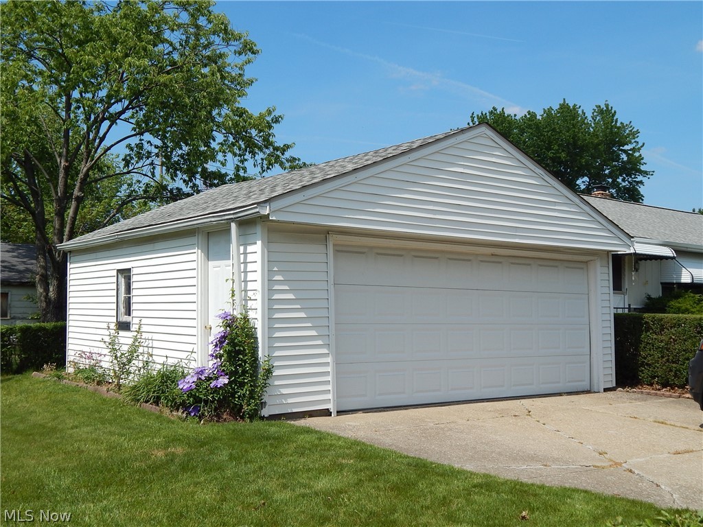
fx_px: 772
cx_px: 352
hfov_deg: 49.0
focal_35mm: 38
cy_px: 264
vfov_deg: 37.7
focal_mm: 6.8
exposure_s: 1/500
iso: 125
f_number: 6.9
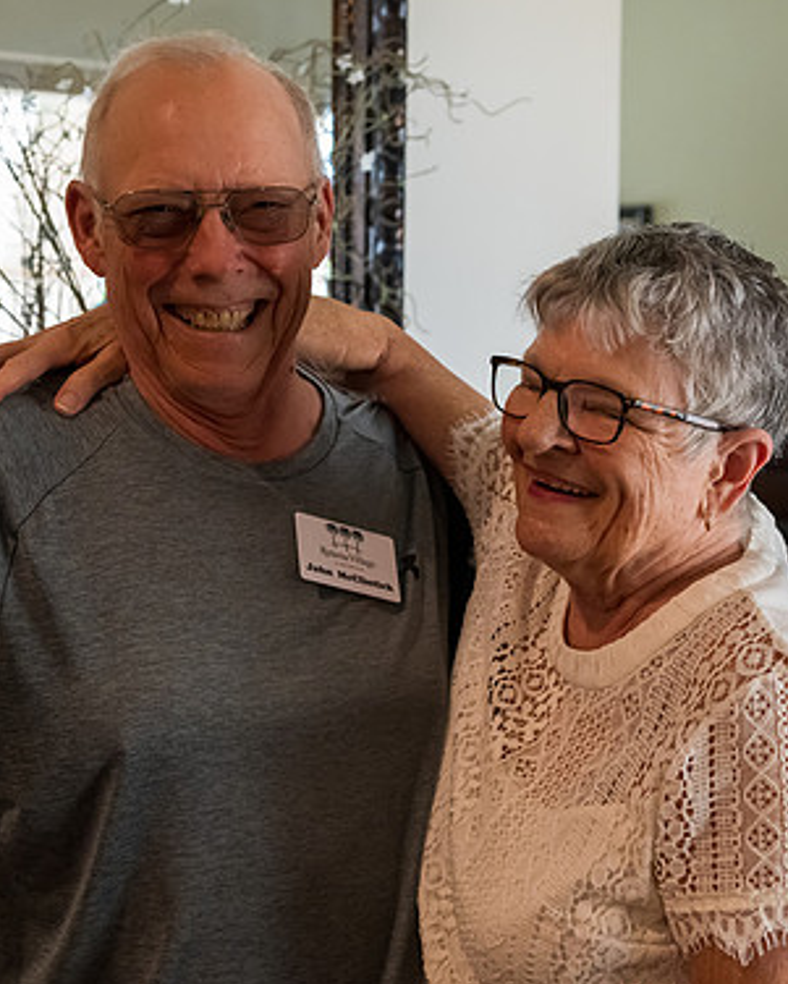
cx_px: 516
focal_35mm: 64
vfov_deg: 29.5
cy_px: 437
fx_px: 1865
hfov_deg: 23.8
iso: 4500
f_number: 4
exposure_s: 1/200
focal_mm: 38
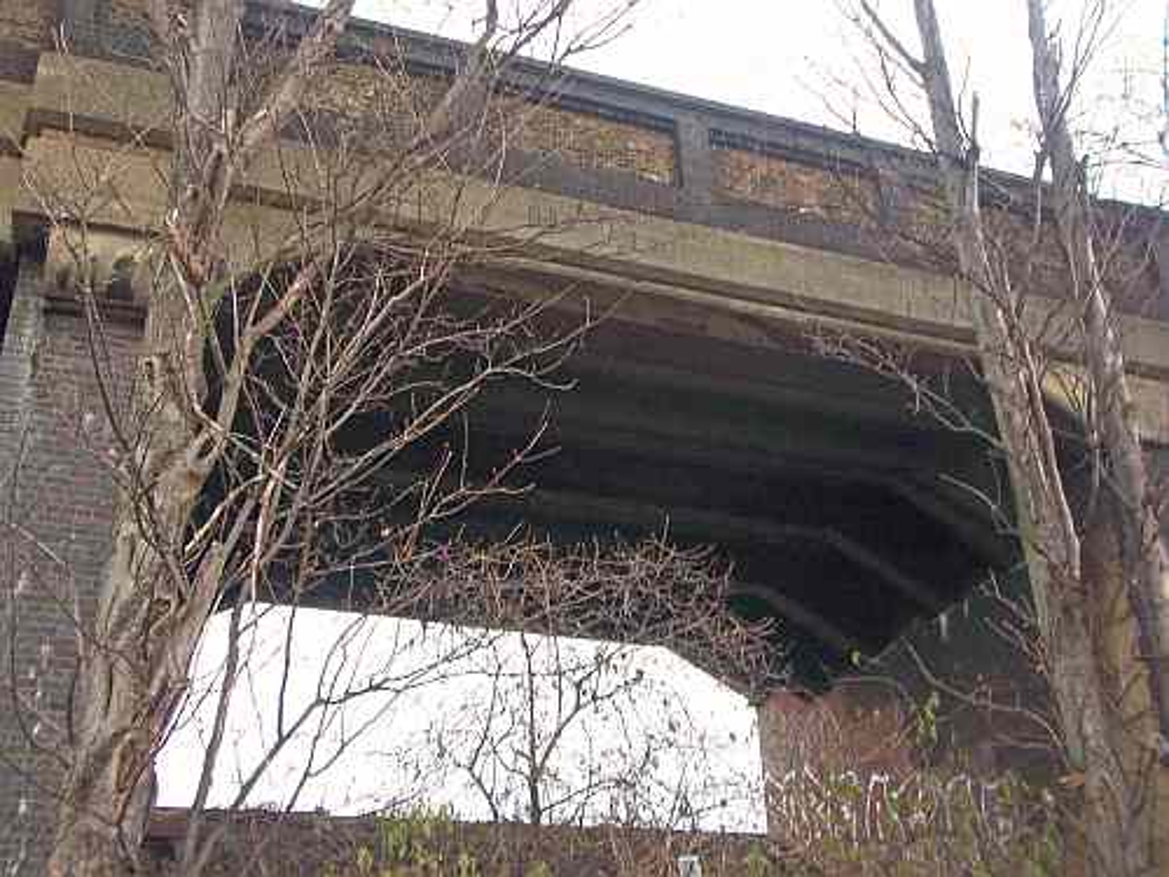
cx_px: 584
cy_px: 438
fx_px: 1317
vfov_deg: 36.8
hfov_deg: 47.9
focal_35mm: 39
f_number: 3.9
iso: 125
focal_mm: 6.4
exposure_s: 1/60
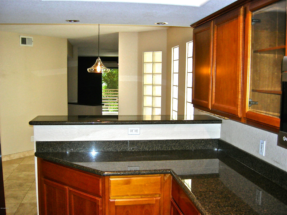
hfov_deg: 51.4
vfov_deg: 39.7
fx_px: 298
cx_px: 144
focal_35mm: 36
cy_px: 108
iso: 64
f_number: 2.7
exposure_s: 1/60.1
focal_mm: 7.5
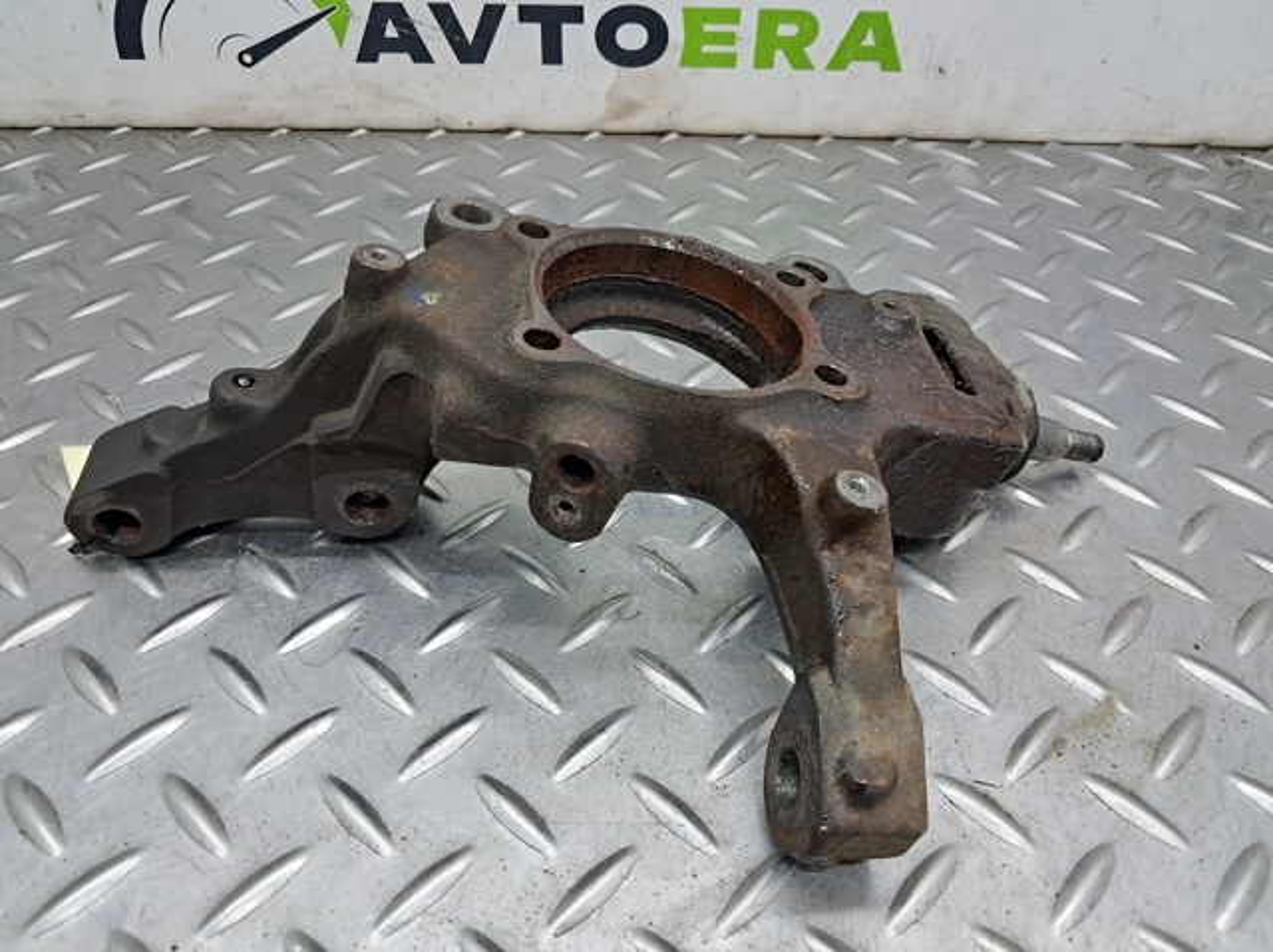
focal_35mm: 27
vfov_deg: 51.3
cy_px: 476
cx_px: 636
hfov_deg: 65.4
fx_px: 992
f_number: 1.8
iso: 125
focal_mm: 4
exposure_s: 1/50
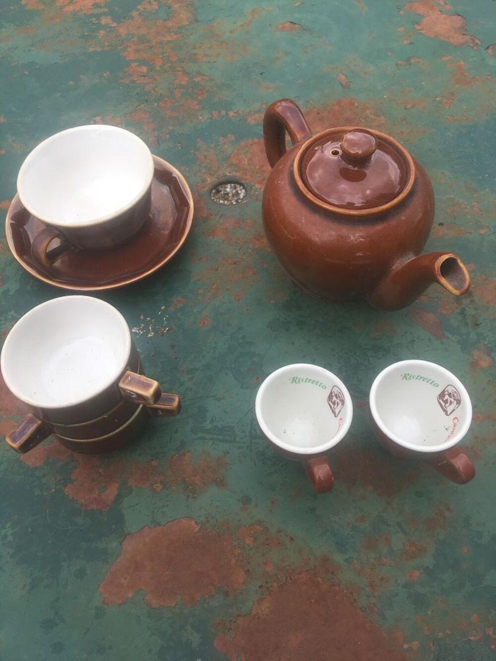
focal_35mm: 29
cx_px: 248
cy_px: 330
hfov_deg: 48.2
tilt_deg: -62.0
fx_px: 554
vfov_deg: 61.7
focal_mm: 4.15
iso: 25
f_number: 2.2
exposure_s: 1/484
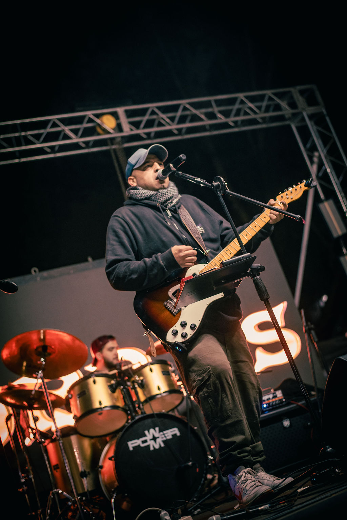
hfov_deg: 27.0
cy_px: 260
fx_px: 722
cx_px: 174
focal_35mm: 50
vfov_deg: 39.6
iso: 2000
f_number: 2.5
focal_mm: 50
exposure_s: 1/200
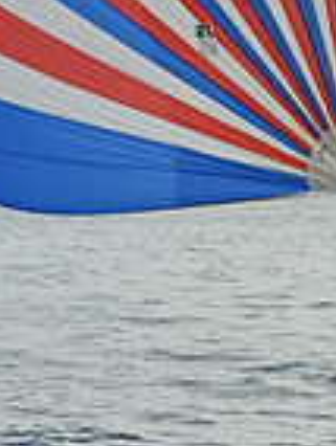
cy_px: 102
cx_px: 678
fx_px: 5561
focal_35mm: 431
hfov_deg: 3.4
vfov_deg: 4.6
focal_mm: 110
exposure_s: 1/1250
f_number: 11
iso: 320
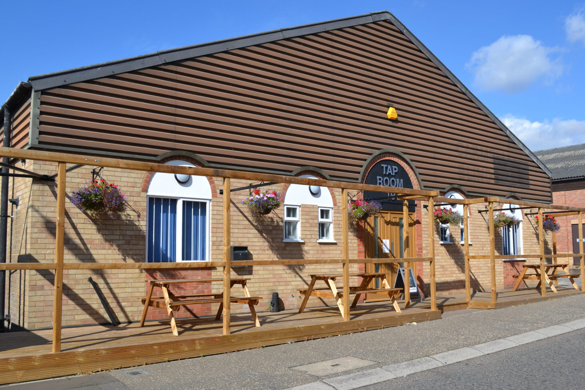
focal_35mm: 33
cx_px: 292
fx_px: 536
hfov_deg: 57.2
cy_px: 195
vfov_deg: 40.0
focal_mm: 22
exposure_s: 1/250
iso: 100
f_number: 8
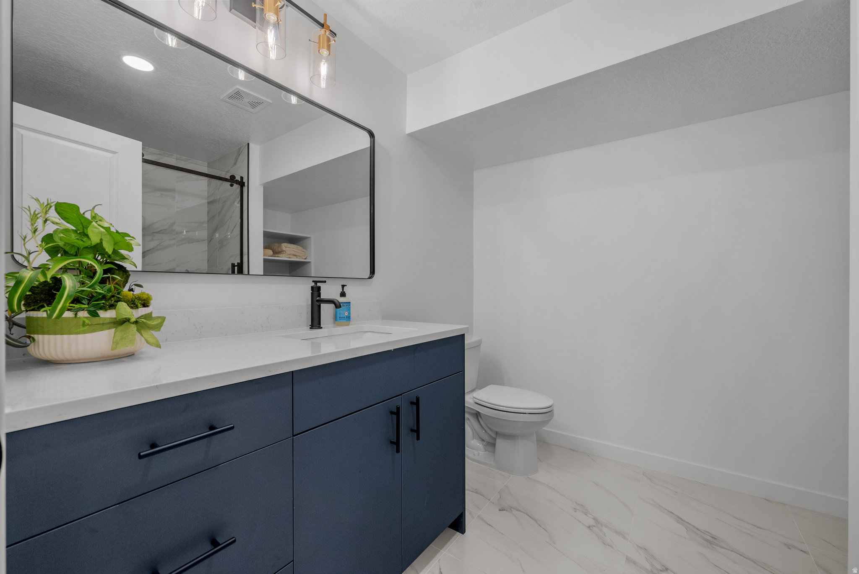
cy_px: 287
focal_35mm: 14
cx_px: 430
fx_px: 346
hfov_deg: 102.3
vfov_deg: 79.3
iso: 500
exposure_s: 1/6
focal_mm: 14.5
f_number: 8
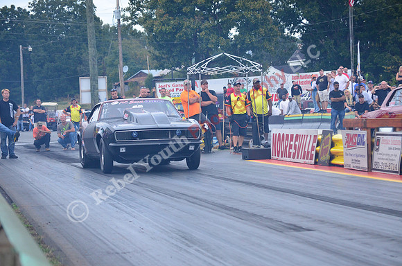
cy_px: 133
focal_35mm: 128
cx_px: 201
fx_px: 1421
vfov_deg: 10.7
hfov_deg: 16.1
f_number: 5
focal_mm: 85
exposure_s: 1/400
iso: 1000
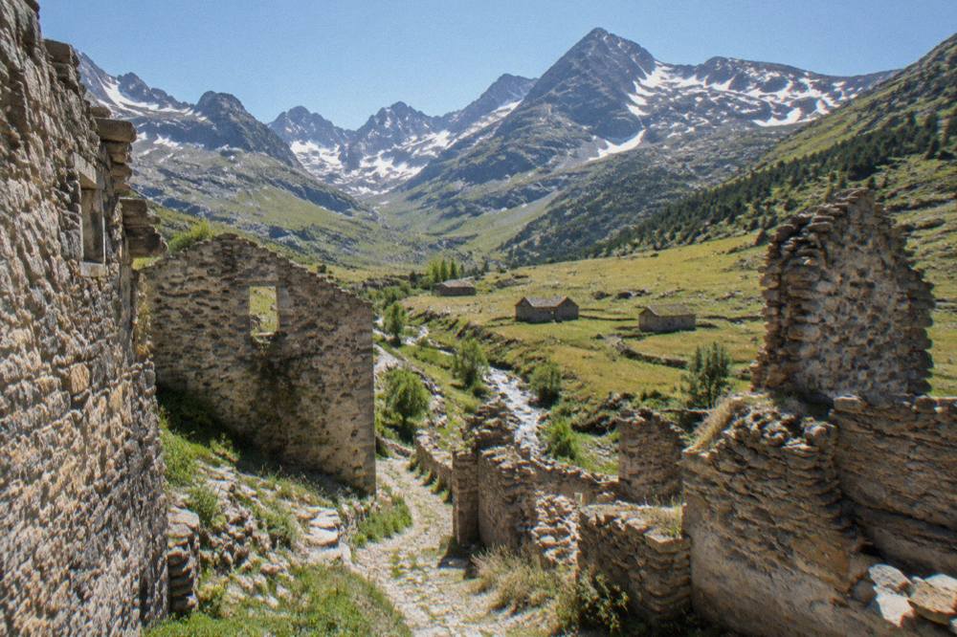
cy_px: 318
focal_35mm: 47
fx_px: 1249
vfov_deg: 28.6
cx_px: 478
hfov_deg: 41.9
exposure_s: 1/640
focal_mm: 47
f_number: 7.1
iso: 500
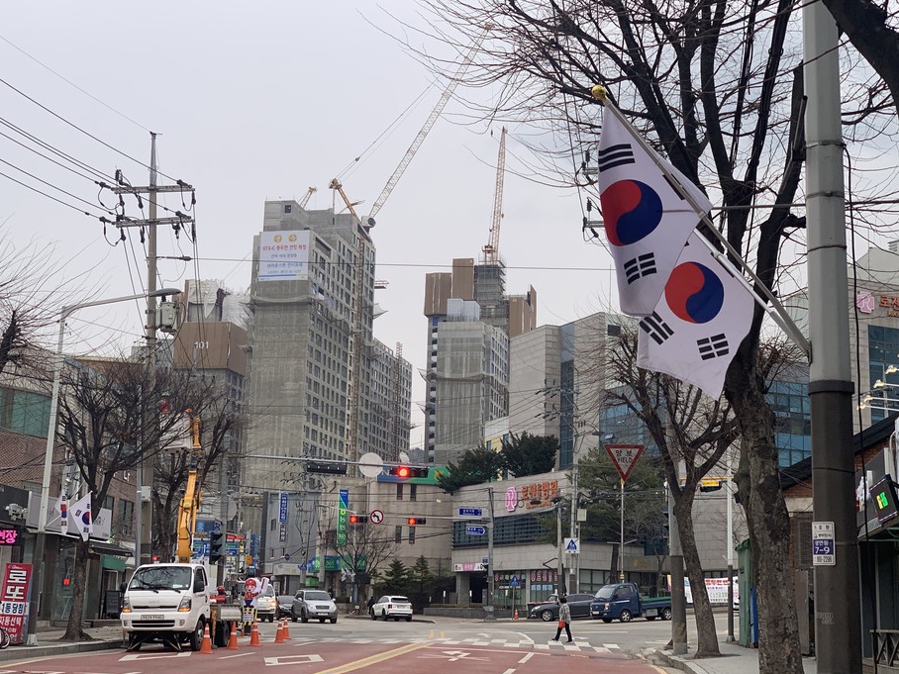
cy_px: 329
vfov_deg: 26.6
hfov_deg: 34.9
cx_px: 449
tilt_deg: +12.8
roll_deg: -2.3
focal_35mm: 55
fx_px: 1428
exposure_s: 1/191
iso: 16
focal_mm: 6
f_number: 2.4
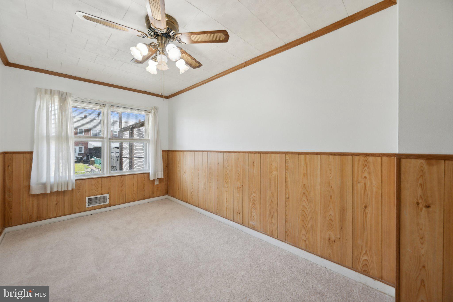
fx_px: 176
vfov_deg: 81.2
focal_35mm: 14
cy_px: 151
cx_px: 226
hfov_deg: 104.3
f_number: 7.1
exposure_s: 1/50
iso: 400
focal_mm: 14
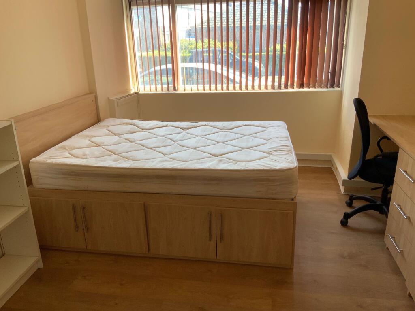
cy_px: 156
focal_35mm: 29
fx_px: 348
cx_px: 208
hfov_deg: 61.7
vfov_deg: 48.2
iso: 40
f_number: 1.8
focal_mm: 3
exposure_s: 1/122
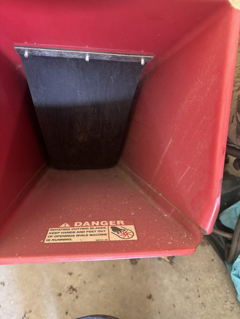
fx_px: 222
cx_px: 120
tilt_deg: -49.8
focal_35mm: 24
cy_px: 160
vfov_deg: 71.6
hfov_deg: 56.8
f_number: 1.78
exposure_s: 1/40
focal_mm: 6.76
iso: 1000
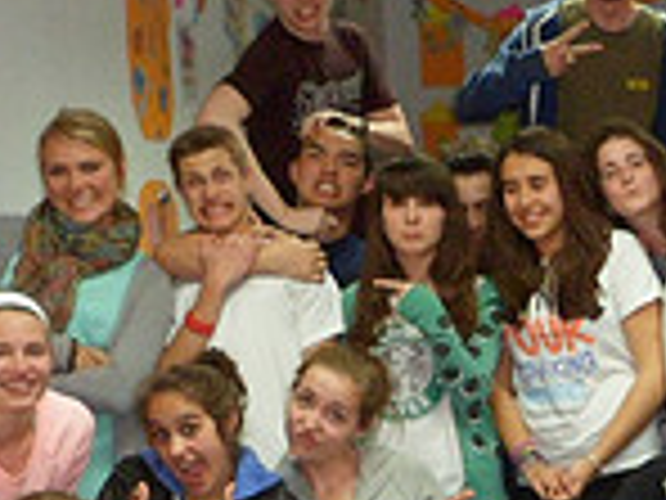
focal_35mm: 102
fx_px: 1962
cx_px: 796
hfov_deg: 18.3
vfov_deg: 14.3
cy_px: 462
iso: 240
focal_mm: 4.9
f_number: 3.3
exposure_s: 1/45
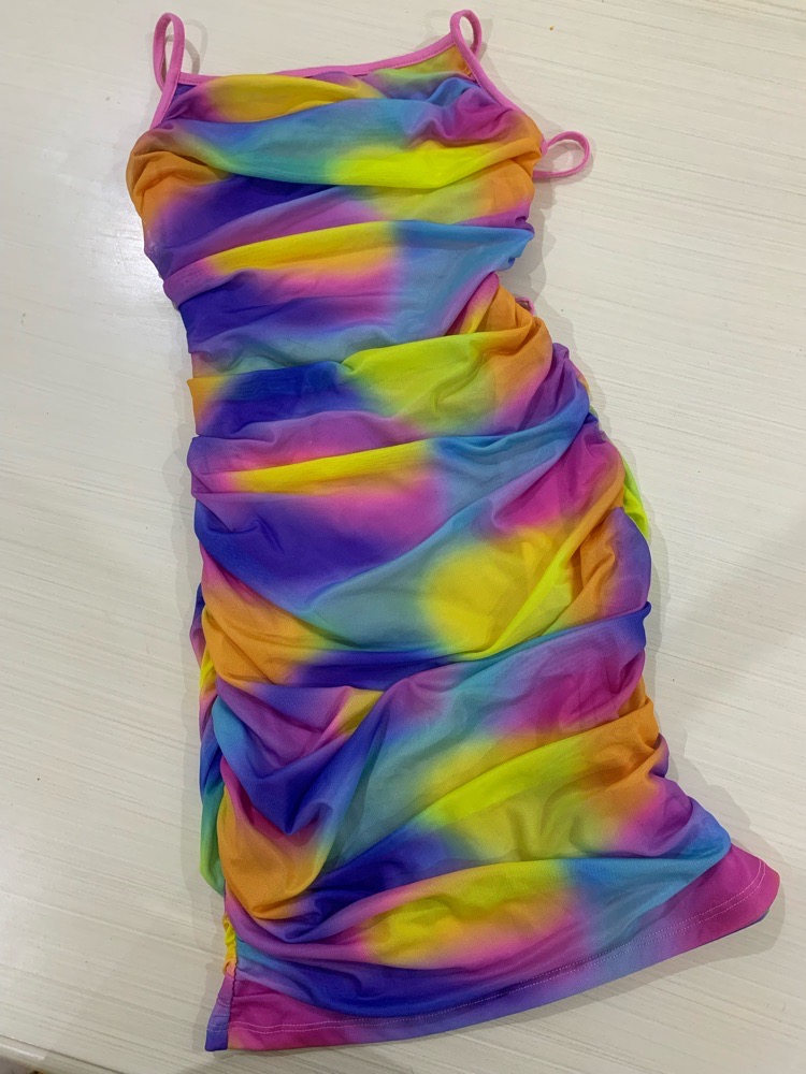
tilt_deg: -79.0
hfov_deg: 53.1
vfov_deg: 67.3
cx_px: 403
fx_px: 807
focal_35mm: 26
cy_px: 537
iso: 250
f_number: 1.8
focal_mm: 4.25
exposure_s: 1/60
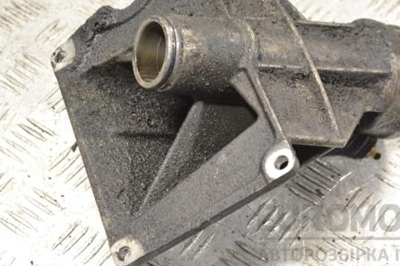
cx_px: 240
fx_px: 1122
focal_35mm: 101
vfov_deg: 13.5
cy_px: 99
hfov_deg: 20.2
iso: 3200
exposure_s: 1/200
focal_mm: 50
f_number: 7.1
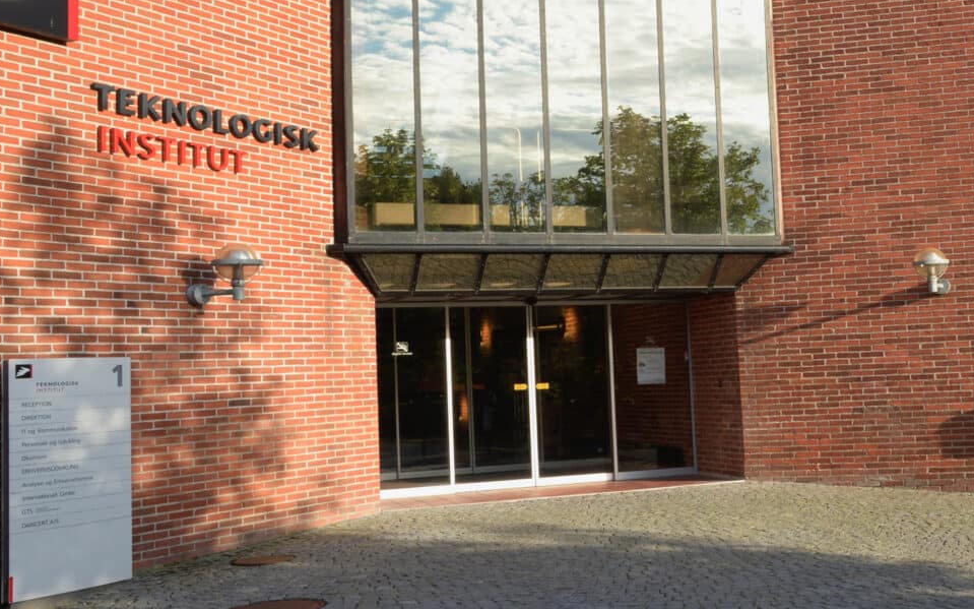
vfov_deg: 24.7
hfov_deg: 36.5
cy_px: -43
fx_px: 1300
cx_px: 992
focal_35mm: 49
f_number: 18
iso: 320
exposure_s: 1/80
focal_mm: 18
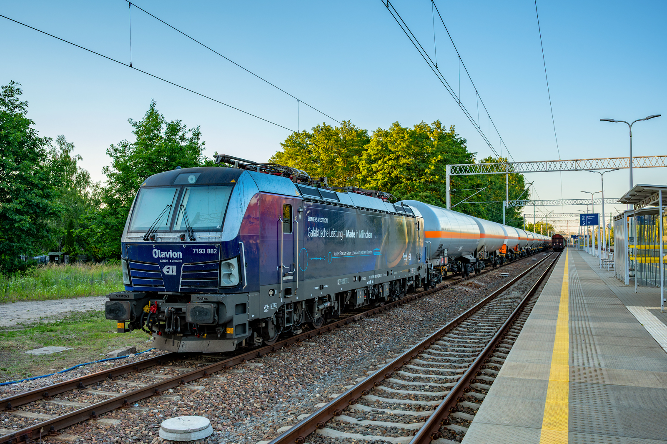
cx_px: 334
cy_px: 222
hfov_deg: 55.1
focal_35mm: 34
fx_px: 639
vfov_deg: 38.3
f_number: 8
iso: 320
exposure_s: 1/125
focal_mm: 34.5
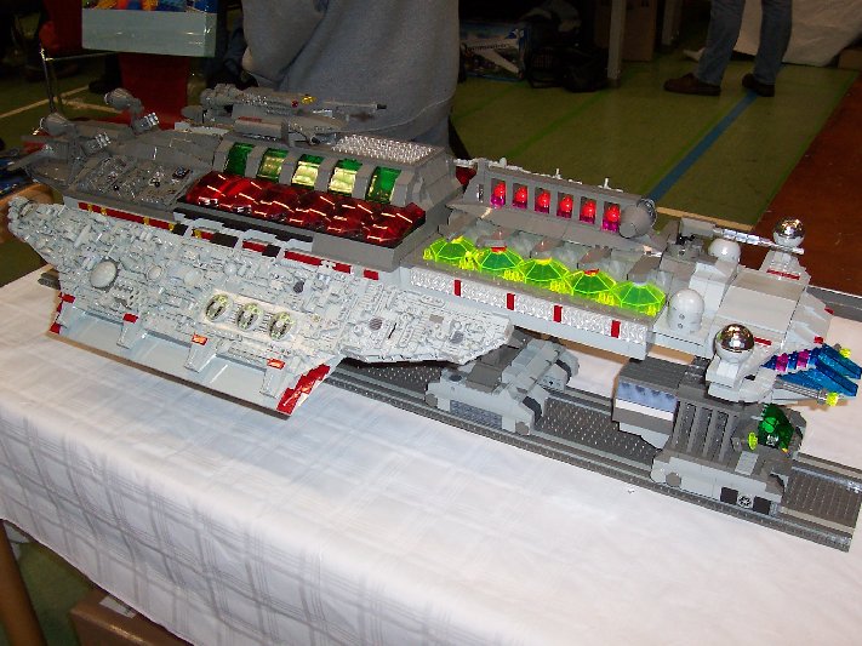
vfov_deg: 38.7
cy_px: 323
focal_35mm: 37
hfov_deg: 50.1
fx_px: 921
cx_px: 431
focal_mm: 5.6
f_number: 2.8
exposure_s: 1/60
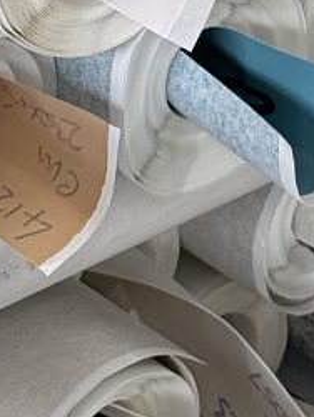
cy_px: -87
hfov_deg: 4.8
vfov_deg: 6.4
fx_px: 3707
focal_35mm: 307
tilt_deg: -30.5
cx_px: 424
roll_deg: -1.9
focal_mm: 6.76
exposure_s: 1/100
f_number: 1.78
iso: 64
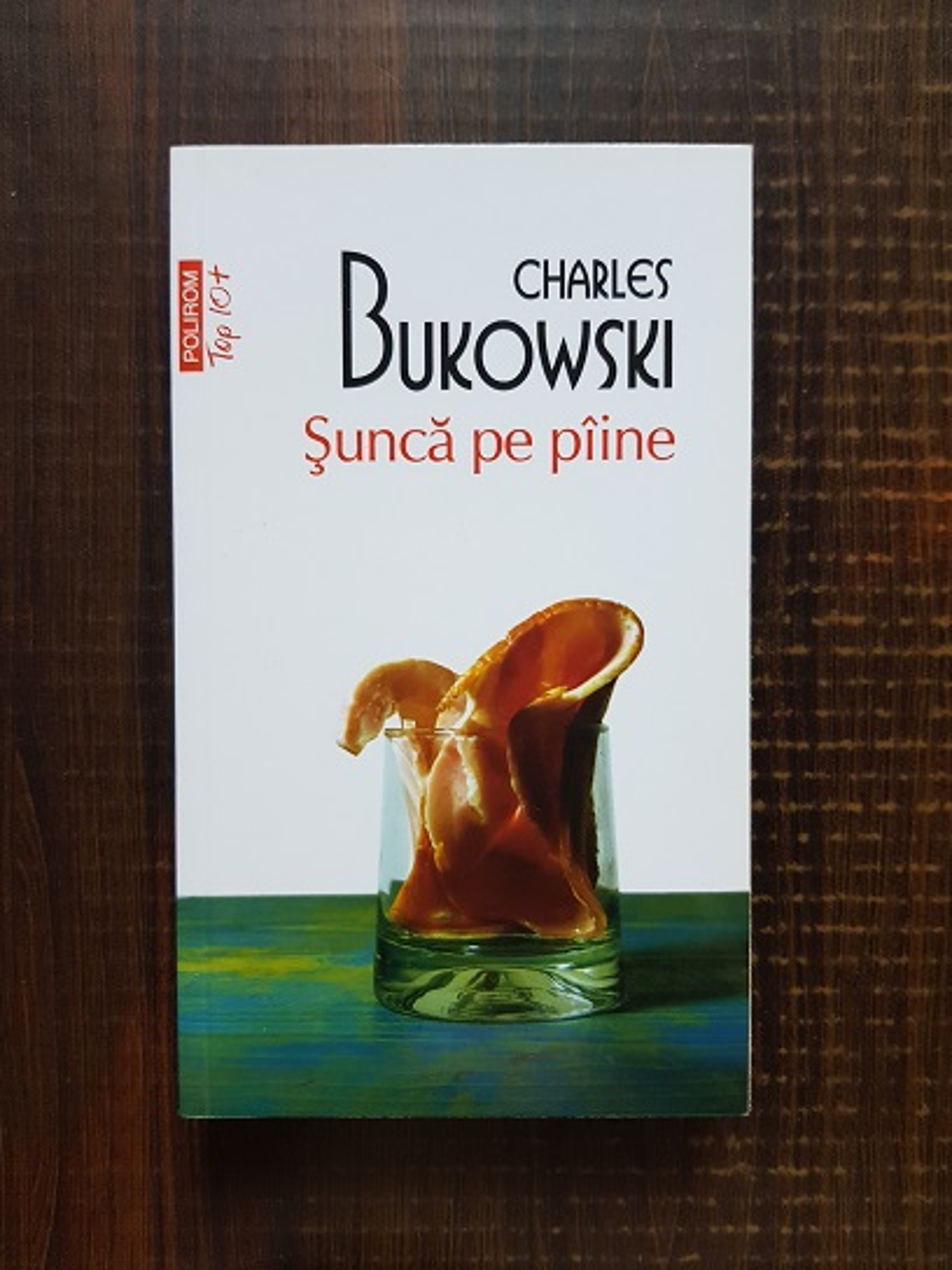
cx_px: 476
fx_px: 953
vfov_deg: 67.3
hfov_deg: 53.1
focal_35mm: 26
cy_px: 635
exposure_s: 1/17
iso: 200
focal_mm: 4.3
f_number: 1.7
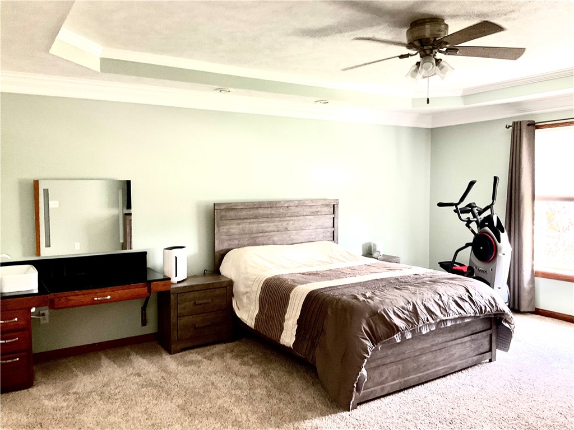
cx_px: 287
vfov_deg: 48.2
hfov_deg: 61.7
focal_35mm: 29
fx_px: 481
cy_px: 215
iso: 100
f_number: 1.8
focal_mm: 3
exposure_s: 1/60
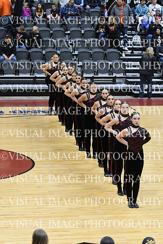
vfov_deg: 16.1
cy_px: 122
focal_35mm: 127
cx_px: 82
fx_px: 862
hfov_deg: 10.8
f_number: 2.8
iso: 3200
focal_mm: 85
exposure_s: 1/400
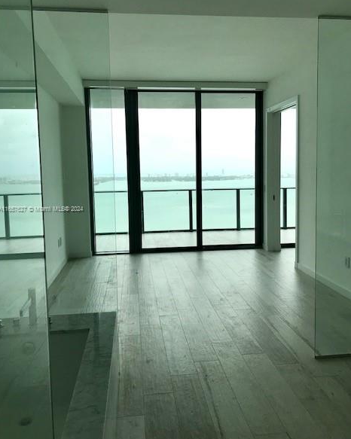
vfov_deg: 58.8
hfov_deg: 48.5
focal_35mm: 30
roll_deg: +1.3
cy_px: 209
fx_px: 390
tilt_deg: -4.9
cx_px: 178
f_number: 1.8
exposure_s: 1/529
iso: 20
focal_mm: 3.99
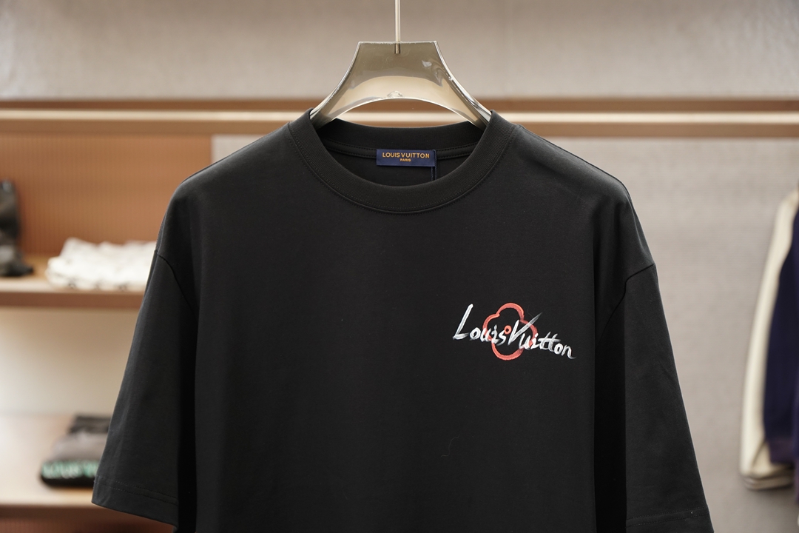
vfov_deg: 18.2
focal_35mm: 75
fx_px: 1664
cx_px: 400
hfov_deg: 27.0
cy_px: 266
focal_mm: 50
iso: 400
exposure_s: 1/125
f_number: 3.5
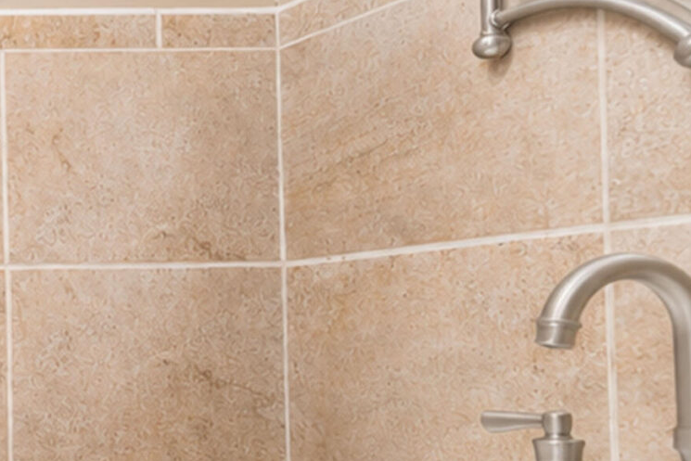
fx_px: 1056
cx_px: -461
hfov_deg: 23.9
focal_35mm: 55
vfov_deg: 24.5
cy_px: 322
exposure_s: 1/20
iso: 64
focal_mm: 16
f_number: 4
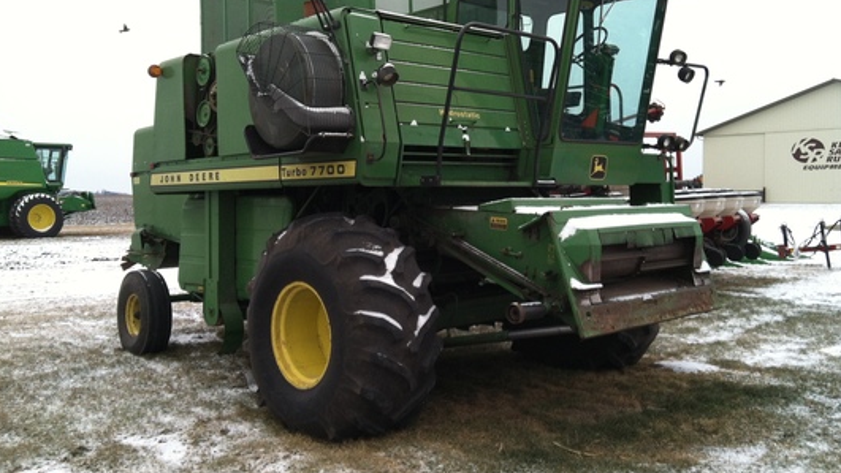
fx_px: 870
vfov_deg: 30.4
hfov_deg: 51.6
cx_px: 420
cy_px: 202
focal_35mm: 39
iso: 80
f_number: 2.8
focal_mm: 3.85
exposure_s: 1/349
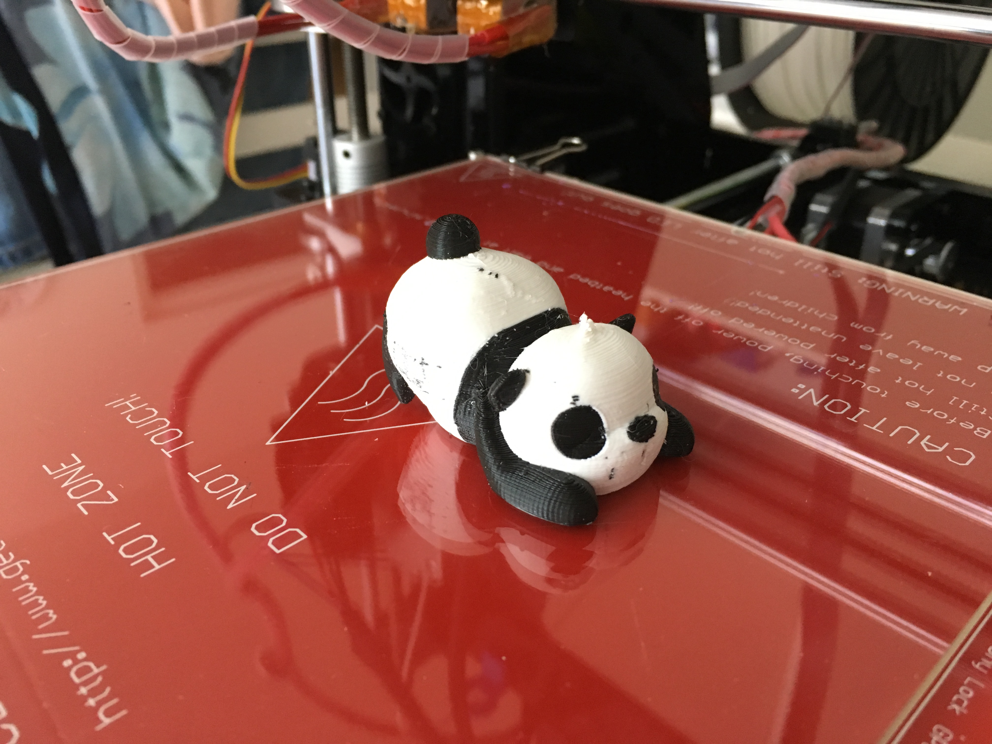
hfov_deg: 61.7
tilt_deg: -29.2
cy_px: 372
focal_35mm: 29
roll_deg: +1.0
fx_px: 831
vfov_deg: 48.2
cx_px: 496
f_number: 2.2
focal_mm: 4.15
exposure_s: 1/33
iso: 200
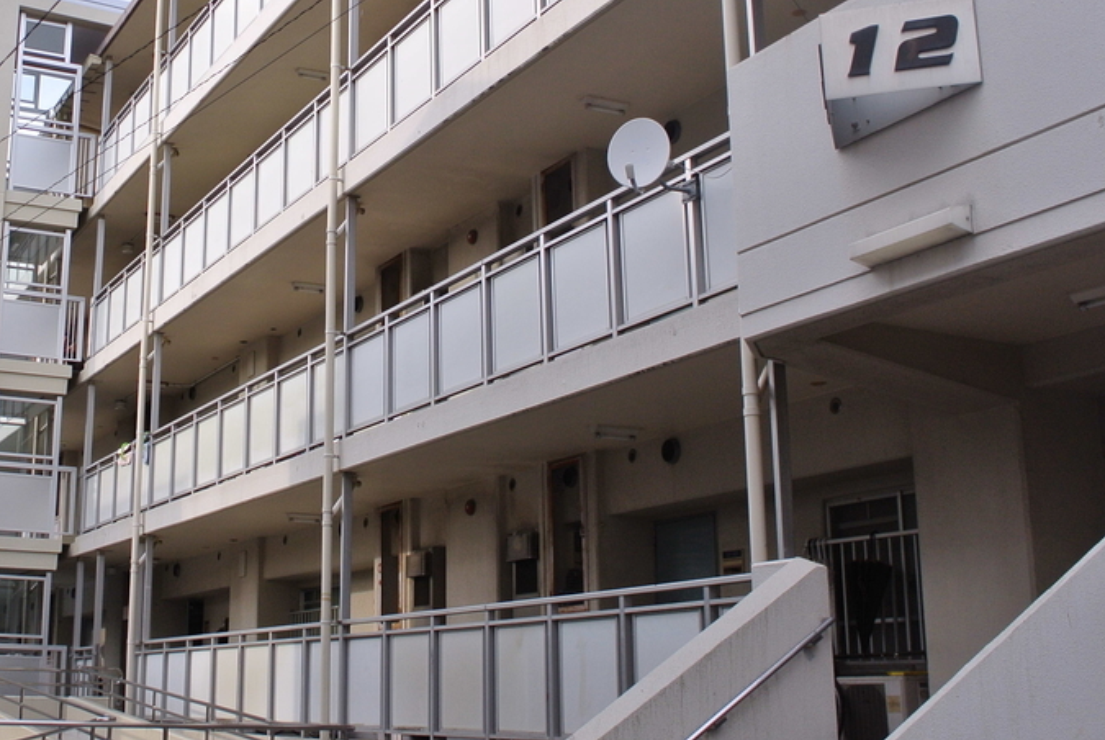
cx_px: 290
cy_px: 312
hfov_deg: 40.0
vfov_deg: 28.1
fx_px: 1475
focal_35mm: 48
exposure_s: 1/640
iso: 100
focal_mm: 10
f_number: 3.2
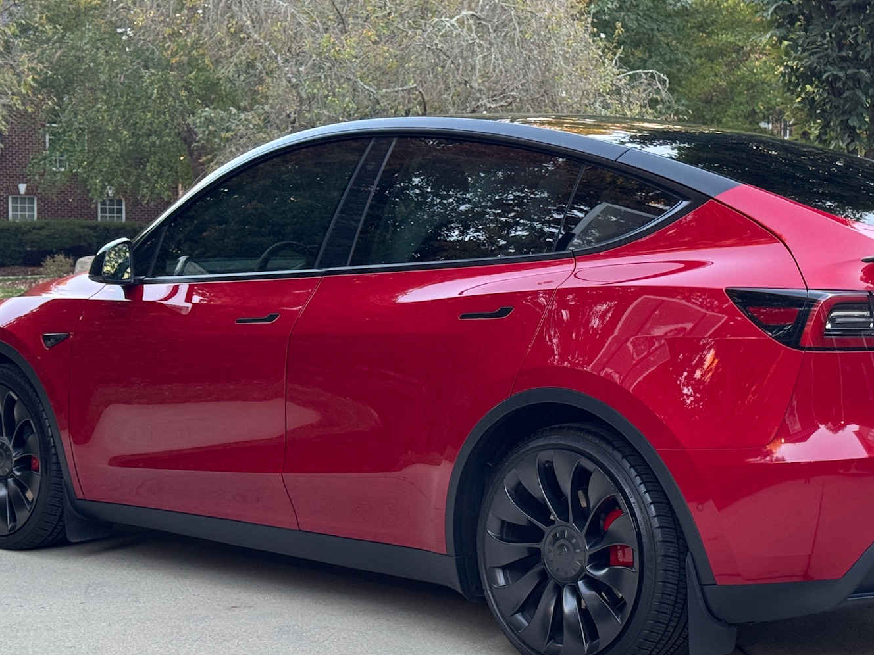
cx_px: 521
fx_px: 1868
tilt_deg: -6.8
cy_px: 410
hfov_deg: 26.3
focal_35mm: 74
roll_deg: -1.5
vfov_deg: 19.9
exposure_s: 1/60
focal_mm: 6.76
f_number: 1.78
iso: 100
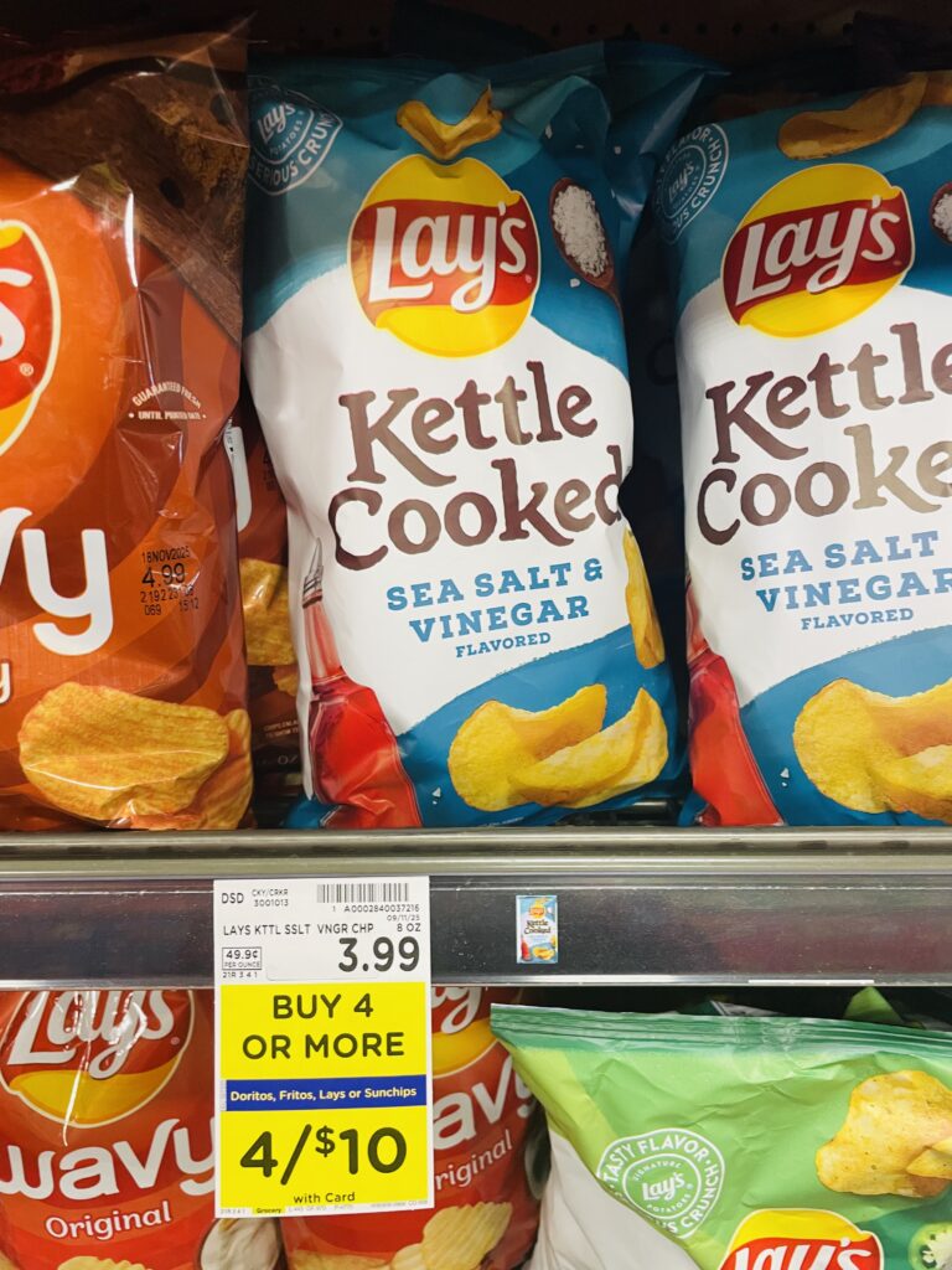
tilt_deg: -28.8
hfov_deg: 53.1
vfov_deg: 67.3
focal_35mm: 26
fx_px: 953
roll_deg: +1.6
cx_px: 476
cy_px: 635
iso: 125
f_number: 1.6
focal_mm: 4.2
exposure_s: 1/60
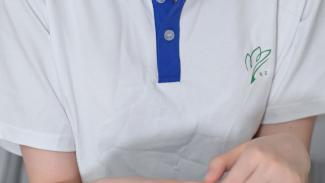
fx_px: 1672
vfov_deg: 6.3
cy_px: 79
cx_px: 163
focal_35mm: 194
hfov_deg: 11.1
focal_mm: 123
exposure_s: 1/100
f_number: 3.5
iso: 1250
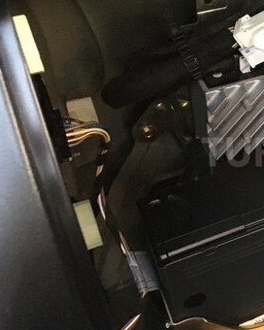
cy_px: 152
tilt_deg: -43.2
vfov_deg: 34.1
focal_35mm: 55
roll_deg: -2.4
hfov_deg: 25.3
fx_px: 537
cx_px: 301
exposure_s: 1/17
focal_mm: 4.15
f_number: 2.2
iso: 400
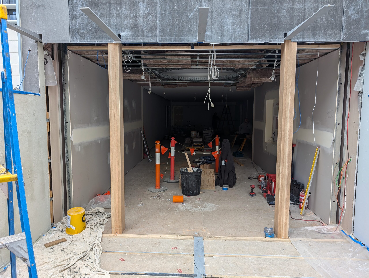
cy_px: 139
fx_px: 256
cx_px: 184
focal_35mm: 24
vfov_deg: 56.9
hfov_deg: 71.5
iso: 22
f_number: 1.68
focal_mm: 6.9
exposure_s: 1/259
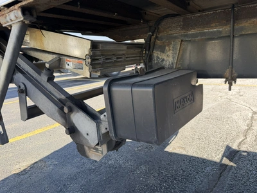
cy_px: 96
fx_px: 178
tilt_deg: -11.6
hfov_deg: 71.6
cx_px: 128
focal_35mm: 24
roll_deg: +4.7
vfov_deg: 56.8
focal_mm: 6.76
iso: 100
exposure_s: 1/772
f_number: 1.78
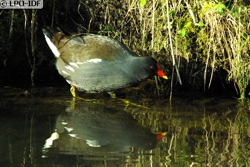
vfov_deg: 2.5
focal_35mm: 545
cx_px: 126
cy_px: 84
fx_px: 3786
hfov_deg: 3.8
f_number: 6.7
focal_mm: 360
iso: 1600
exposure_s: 1/500
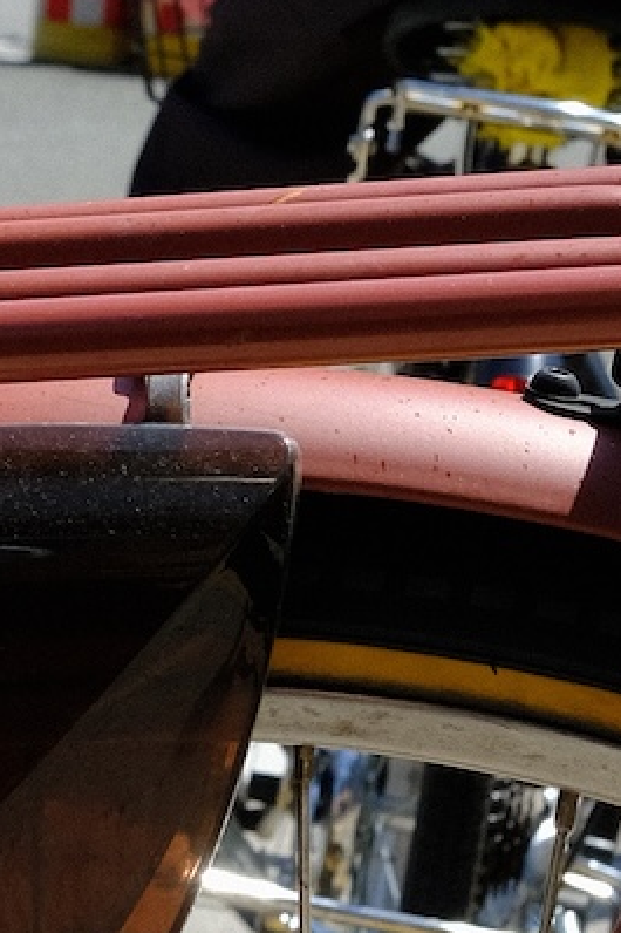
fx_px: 4376
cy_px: 178
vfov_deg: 12.1
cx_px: -326
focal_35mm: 169
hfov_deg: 7.9
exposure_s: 1/500
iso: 250
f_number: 7.1
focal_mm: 23
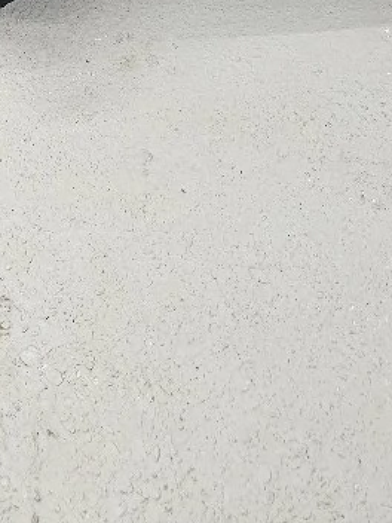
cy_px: -362
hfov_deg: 16.0
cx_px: -125
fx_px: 1314
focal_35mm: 87
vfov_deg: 18.6
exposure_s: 1/101
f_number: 1.8
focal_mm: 5.4
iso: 1000
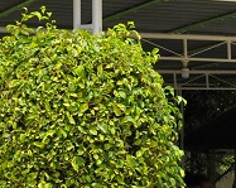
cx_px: 409
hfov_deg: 13.5
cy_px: 214
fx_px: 907
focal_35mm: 130
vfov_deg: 11.6
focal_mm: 18
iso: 640
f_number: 11
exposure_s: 1/500
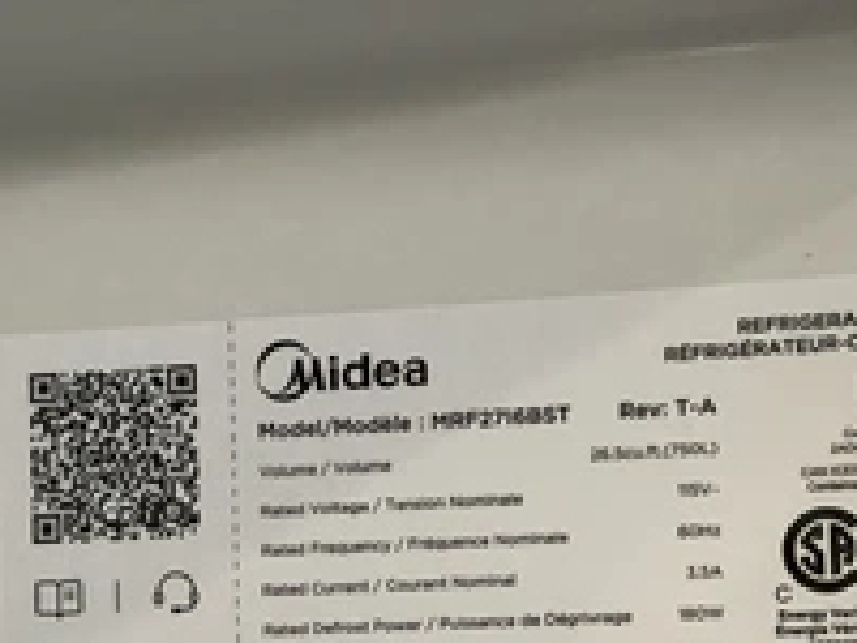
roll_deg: +2.4
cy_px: 639
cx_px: 407
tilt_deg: +4.3
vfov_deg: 22.7
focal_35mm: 62
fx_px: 1535
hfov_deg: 31.2
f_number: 2.4
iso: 320
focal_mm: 3.3
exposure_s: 1/60
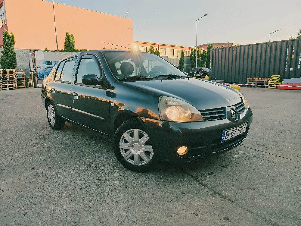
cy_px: 113
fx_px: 209
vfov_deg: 56.8
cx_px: 150
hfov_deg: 71.6
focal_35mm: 24
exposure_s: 1/2000
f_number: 2
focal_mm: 6.83
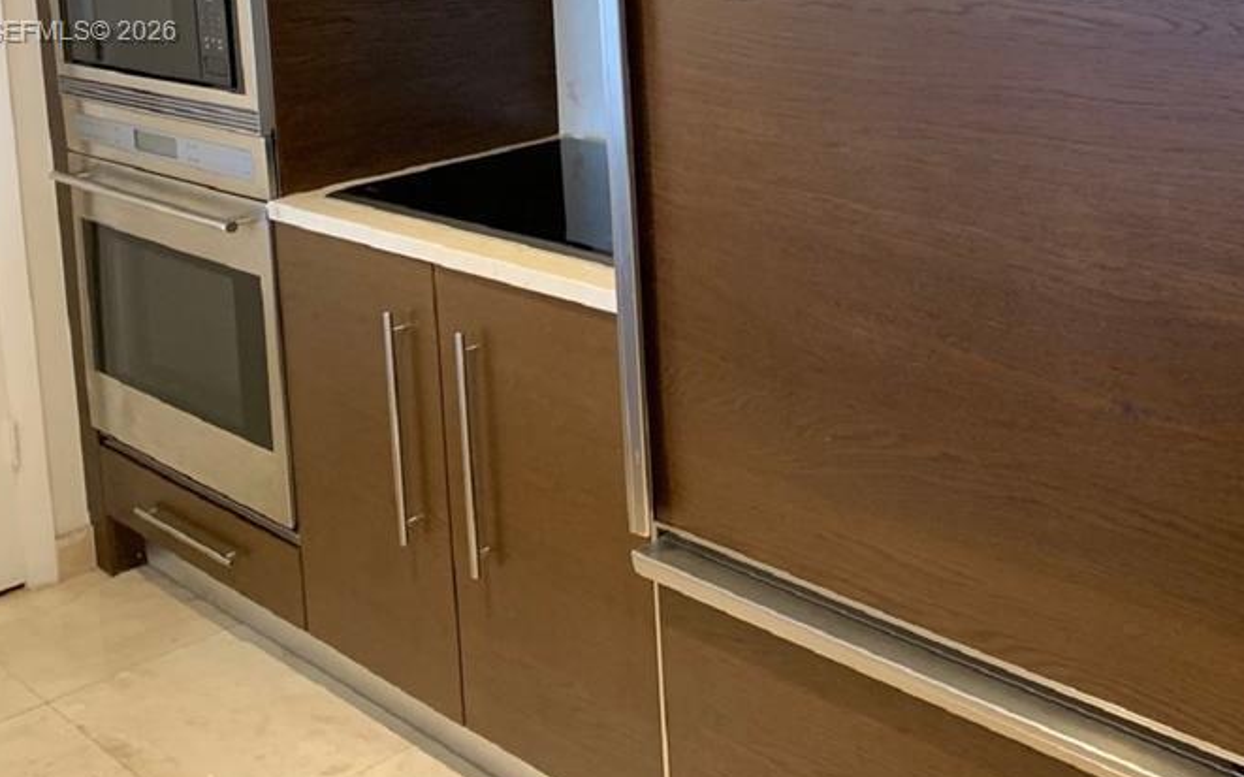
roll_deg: +3.9
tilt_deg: -6.7
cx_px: 676
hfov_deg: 40.3
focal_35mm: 50
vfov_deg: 24.8
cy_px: 34
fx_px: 1695
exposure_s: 1/60
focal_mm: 4.25
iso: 250
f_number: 1.8
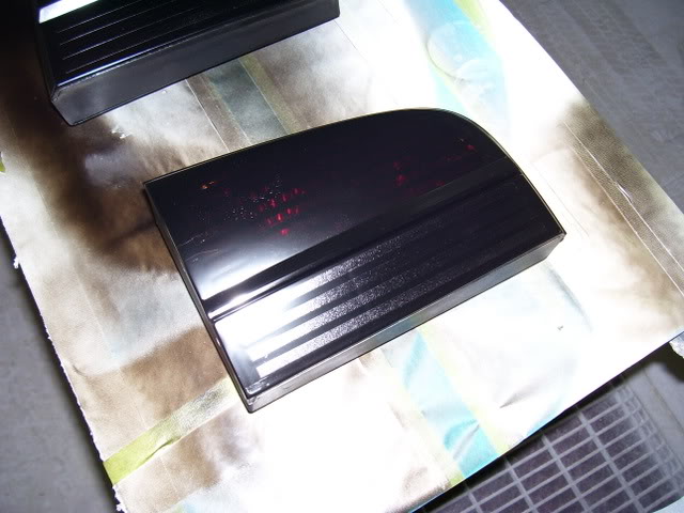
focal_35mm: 34
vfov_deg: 41.8
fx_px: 672
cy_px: 256
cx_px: 342
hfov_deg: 54.0
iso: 80
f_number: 2.7
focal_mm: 5.6
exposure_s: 1/60
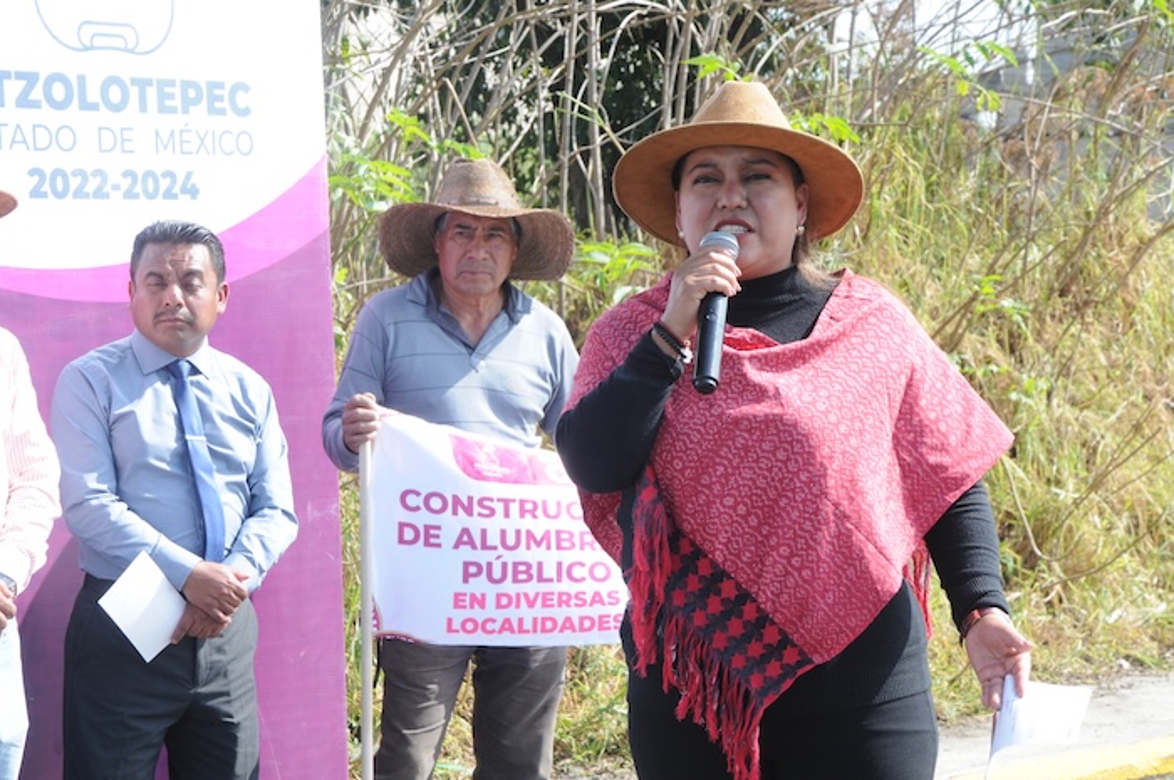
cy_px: 390
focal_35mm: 112
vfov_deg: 12.1
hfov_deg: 18.2
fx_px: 3664
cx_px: 587
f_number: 10
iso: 400
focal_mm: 75
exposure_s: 1/160
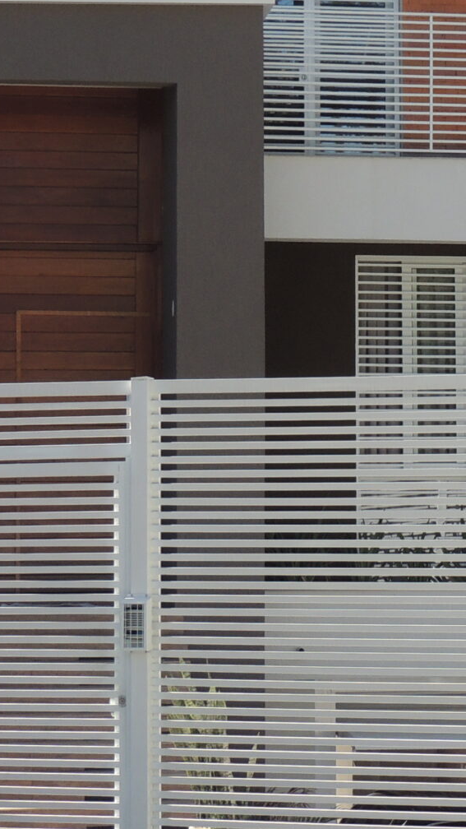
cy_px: 258
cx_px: 440
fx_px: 2614
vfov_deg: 17.9
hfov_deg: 10.1
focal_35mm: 119
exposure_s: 1/400
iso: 100
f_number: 3.4
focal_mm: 7.6
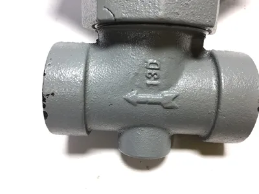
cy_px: 97
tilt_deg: -60.0
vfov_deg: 45.4
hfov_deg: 58.4
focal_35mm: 31
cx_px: 130
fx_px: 232
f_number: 2.4
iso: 32
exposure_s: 1/60
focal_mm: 3.3
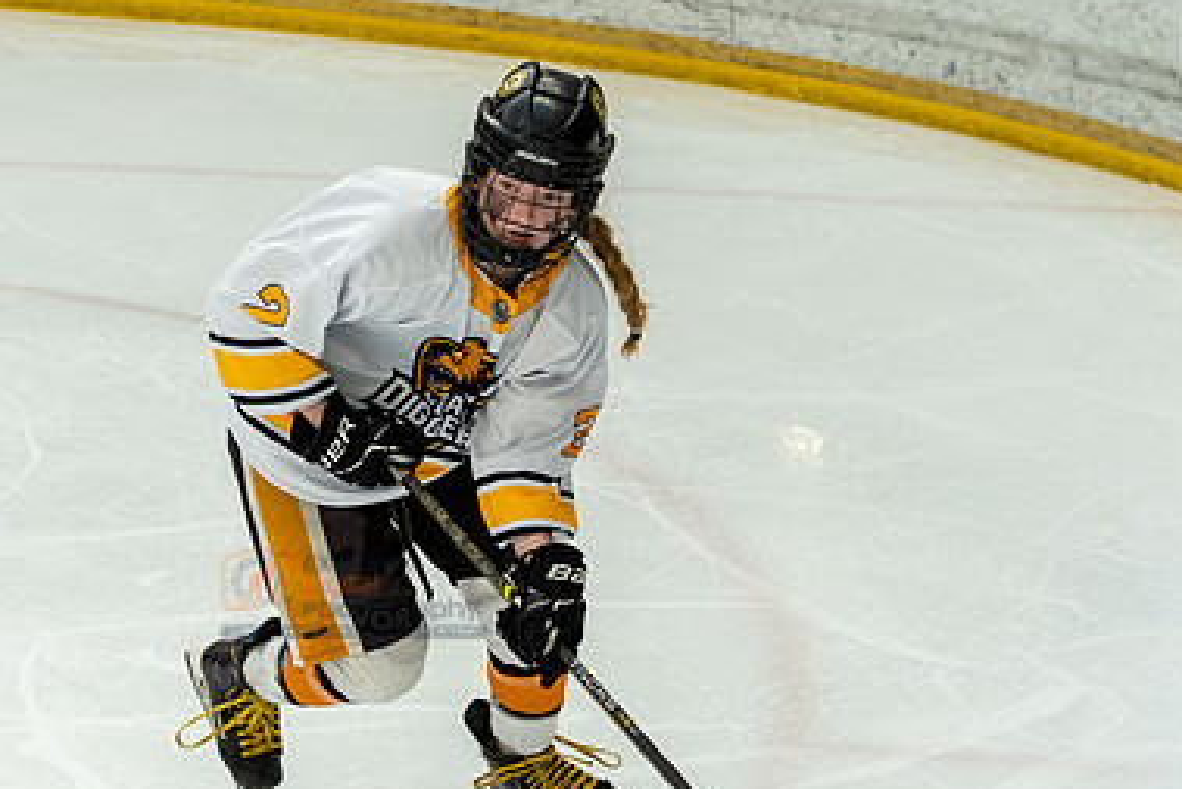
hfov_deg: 14.2
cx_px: 356
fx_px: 4730
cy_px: 591
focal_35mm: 144
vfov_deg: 9.5
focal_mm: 63
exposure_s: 1/1600
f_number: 3.5
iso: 800
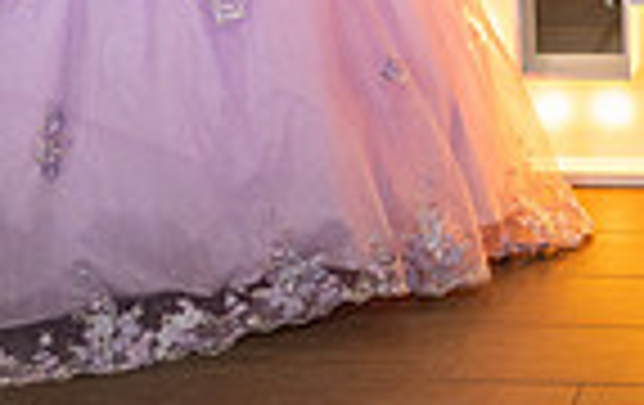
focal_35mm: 99
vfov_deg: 12.8
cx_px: 838
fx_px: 1741
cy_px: -155
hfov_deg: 19.3
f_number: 2.8
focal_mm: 24
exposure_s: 1/125
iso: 1000
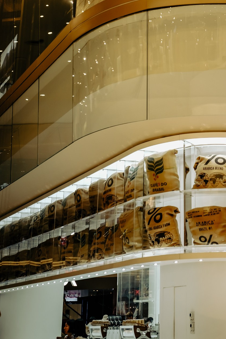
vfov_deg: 27.6
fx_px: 669
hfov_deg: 18.7
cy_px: 45
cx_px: 227
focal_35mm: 71
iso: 200
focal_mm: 23
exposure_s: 1/125
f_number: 2.8
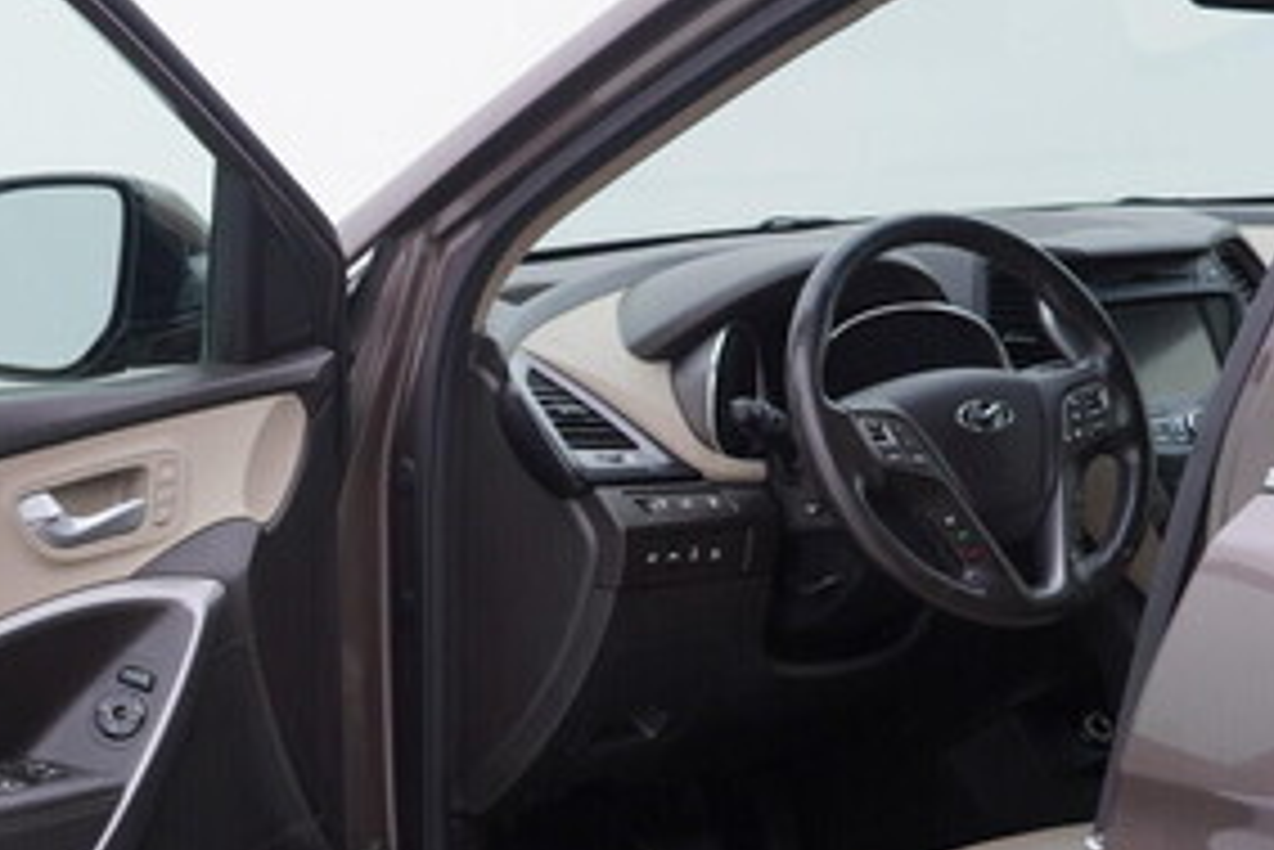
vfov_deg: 19.4
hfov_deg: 28.3
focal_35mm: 70
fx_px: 2478
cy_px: 596
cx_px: 284
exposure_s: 1/60
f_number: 3.5
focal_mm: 24
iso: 125
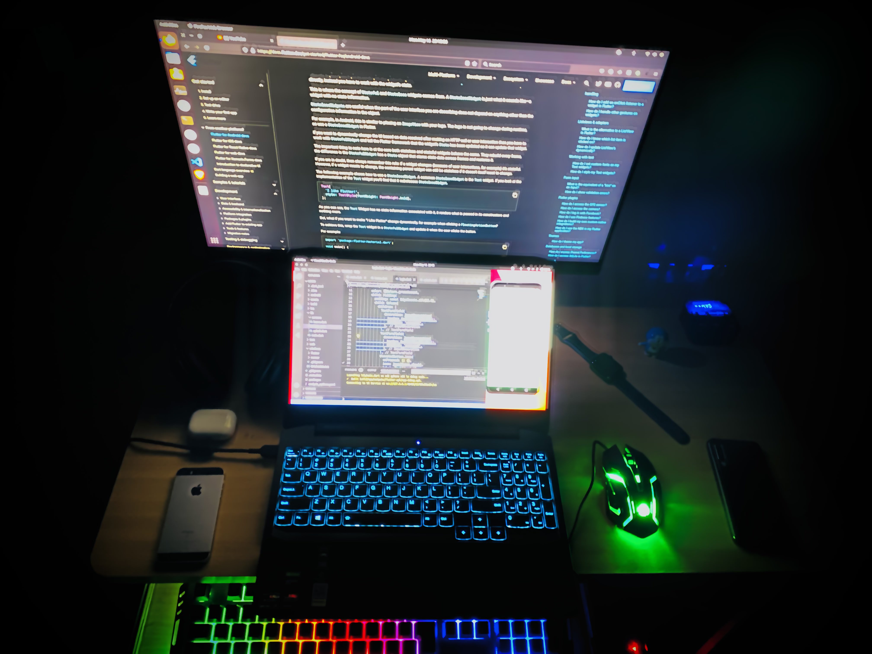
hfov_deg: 67.3
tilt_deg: -45.5
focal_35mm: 26
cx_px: 436
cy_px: 327
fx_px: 655
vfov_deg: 53.1
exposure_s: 1/4
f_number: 1.8
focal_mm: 4.25
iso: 1600
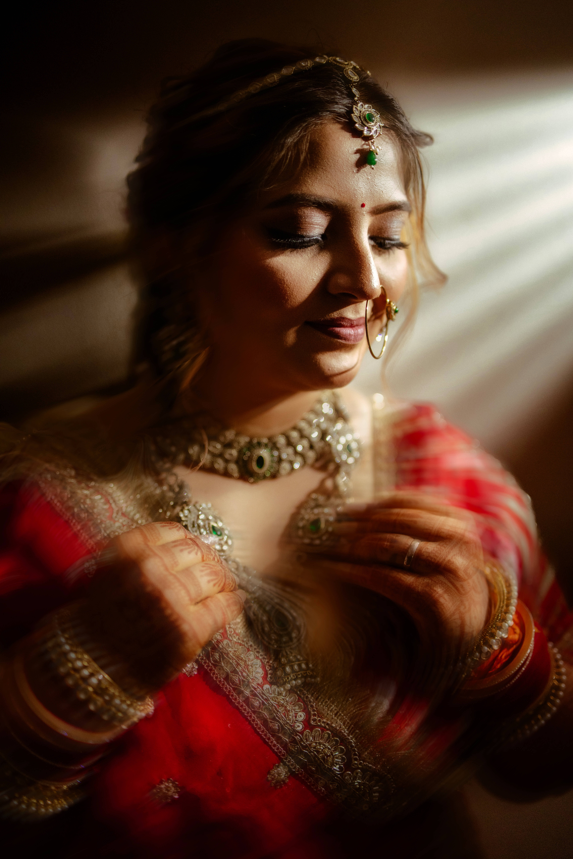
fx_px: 836
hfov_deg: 37.9
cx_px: 286
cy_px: 430
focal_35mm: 35
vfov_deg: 54.4
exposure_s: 1/250
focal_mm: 35
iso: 1600
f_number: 1.4
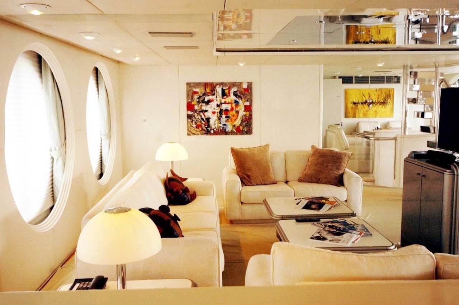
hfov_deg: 53.2
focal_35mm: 36
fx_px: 459
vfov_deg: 36.8
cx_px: 230
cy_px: 152
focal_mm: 24
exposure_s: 1/80
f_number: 5.6
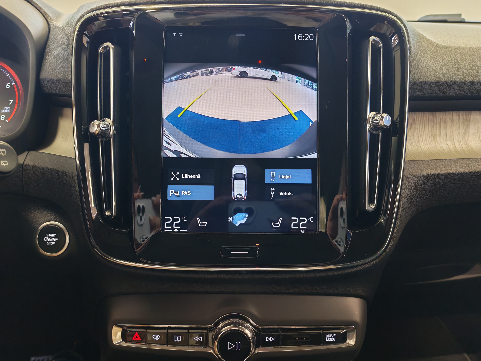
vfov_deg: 46.8
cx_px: 240
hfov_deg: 60.0
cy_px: 180
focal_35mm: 30
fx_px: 417
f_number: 1.9
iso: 1000
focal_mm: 6.12
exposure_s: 1/50
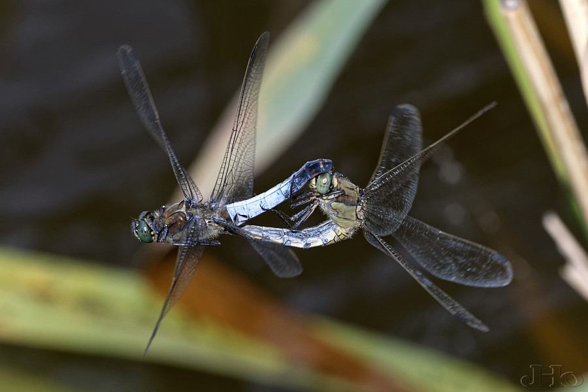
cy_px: 196
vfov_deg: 5.1
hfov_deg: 7.6
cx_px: 294
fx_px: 4410
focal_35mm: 270
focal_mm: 180
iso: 1000
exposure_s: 1/4000
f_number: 10
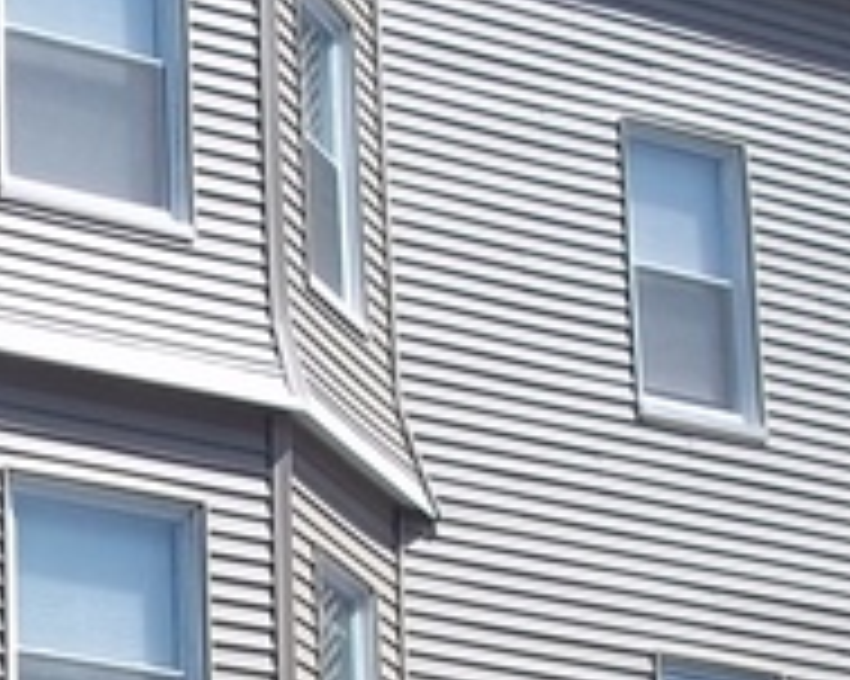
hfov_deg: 12.5
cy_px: 788
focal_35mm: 149
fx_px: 3746
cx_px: -261
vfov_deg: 10.2
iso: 80
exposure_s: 1/200
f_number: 8
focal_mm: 6.5
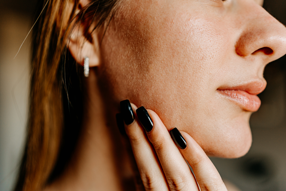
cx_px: 143
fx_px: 278
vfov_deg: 37.9
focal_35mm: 35
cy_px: 96
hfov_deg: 54.4
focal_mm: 35
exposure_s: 1/125
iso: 320
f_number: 2
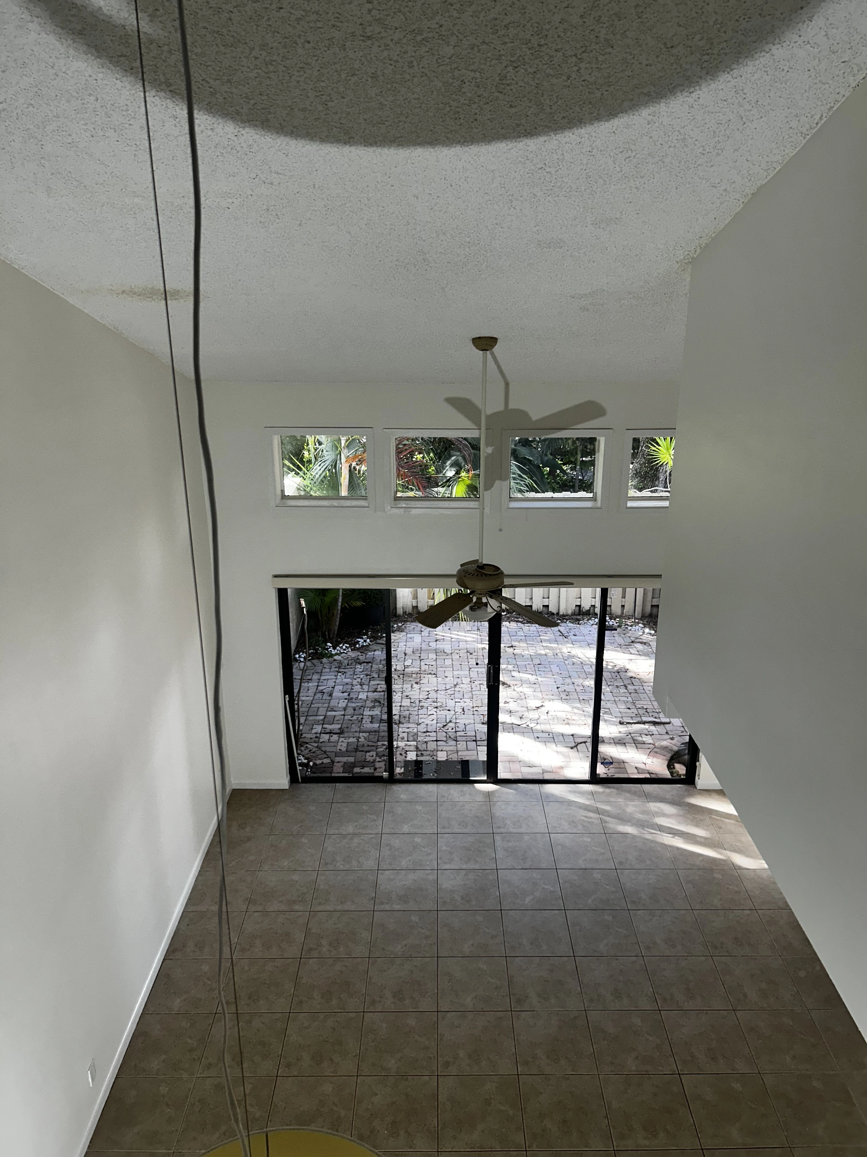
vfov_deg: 67.3
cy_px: 578
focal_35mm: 26
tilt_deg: -16.9
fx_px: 868
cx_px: 434
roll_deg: -1.8
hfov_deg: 53.1
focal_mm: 5.7
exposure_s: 1/120
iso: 80
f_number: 1.5
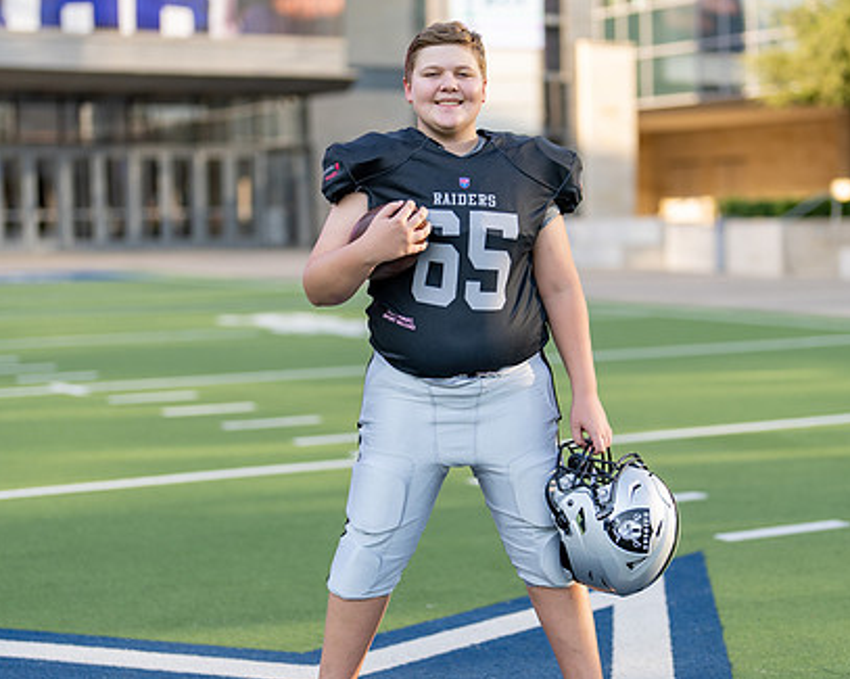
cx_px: 500
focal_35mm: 79
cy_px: 383
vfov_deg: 19.4
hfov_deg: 24.1
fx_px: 1986
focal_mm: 50
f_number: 1.2
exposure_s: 1/2500
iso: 100
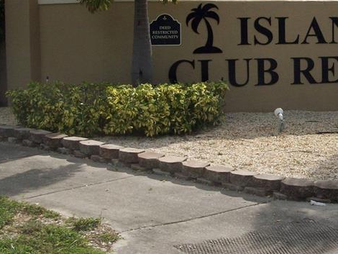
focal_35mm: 74
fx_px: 723
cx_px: 340
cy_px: 44
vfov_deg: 19.7
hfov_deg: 25.0
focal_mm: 5.7
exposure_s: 1/410
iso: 64
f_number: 5.5
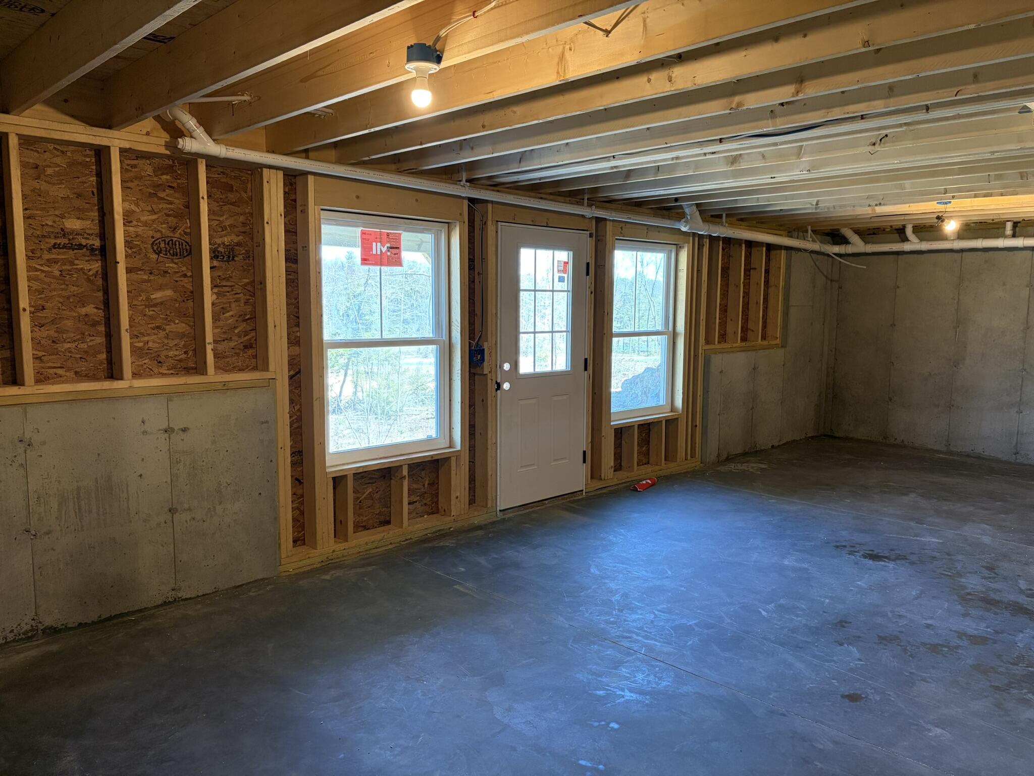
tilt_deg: -6.5
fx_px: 777
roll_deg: -0.2
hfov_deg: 67.3
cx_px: 517
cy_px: 388
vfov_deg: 53.1
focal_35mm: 26
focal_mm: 5.96
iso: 250
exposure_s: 1/60
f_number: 1.6
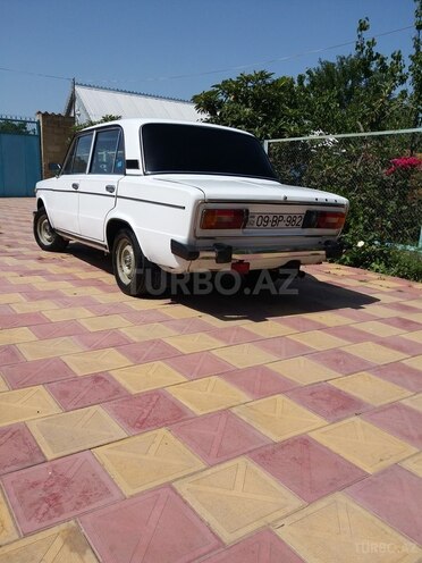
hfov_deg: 51.4
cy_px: 282
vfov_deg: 65.3
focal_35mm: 27
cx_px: 211
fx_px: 439
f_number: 1.9
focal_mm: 3.7
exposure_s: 1/2220
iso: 40
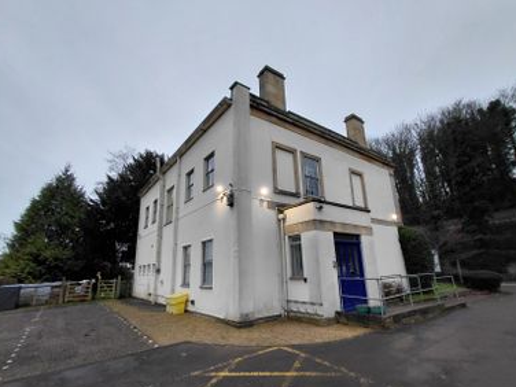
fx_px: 253
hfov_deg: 91.0
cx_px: 261
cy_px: 204
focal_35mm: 17
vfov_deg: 74.7
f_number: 2.2
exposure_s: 1/60
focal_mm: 1.64
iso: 50
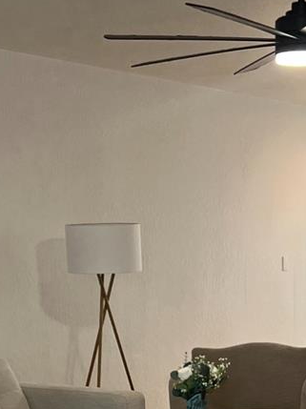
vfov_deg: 20.9
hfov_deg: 16.1
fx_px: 1074
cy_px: 401
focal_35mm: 91
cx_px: 235
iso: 64
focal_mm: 5.7
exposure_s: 1/60
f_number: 1.5
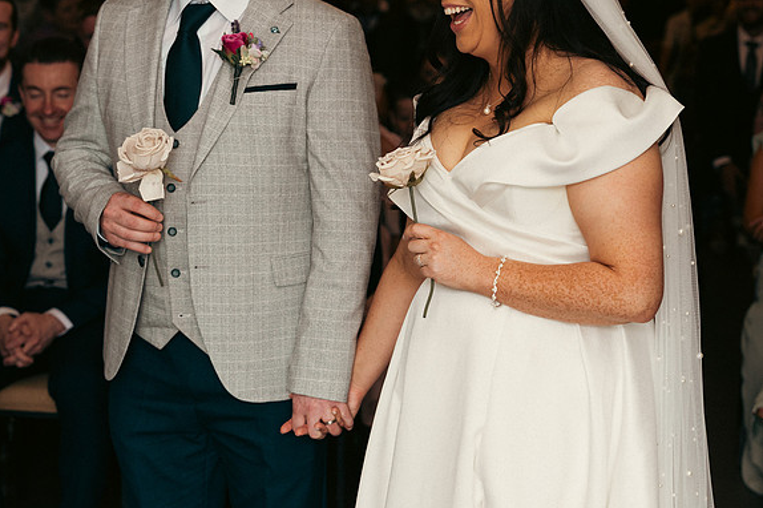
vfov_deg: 15.5
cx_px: 380
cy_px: 256
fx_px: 1864
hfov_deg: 23.1
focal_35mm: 88
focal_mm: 58
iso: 400
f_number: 3.5
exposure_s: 1/160
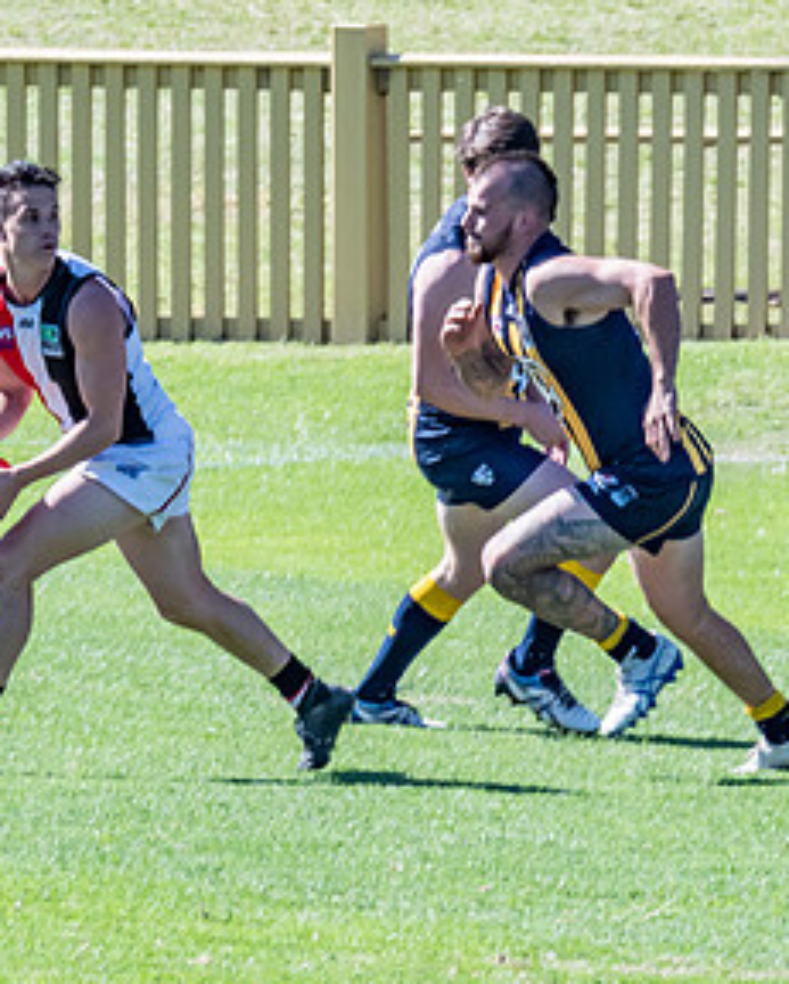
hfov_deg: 0.9
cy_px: 440
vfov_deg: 1.1
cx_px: -58
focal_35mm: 1713
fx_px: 49922
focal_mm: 500
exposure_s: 1/800
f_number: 14
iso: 800
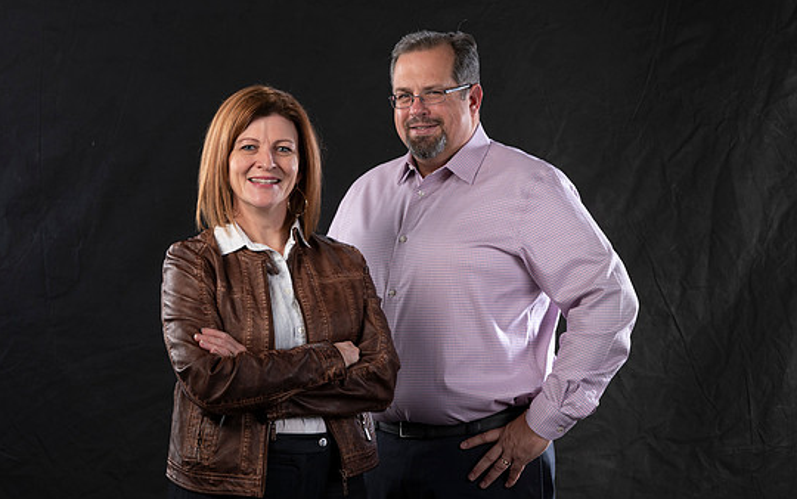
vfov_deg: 13.8
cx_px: 464
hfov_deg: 21.8
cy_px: 299
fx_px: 2064
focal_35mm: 95
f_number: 6.3
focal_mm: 70
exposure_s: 1/125
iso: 80
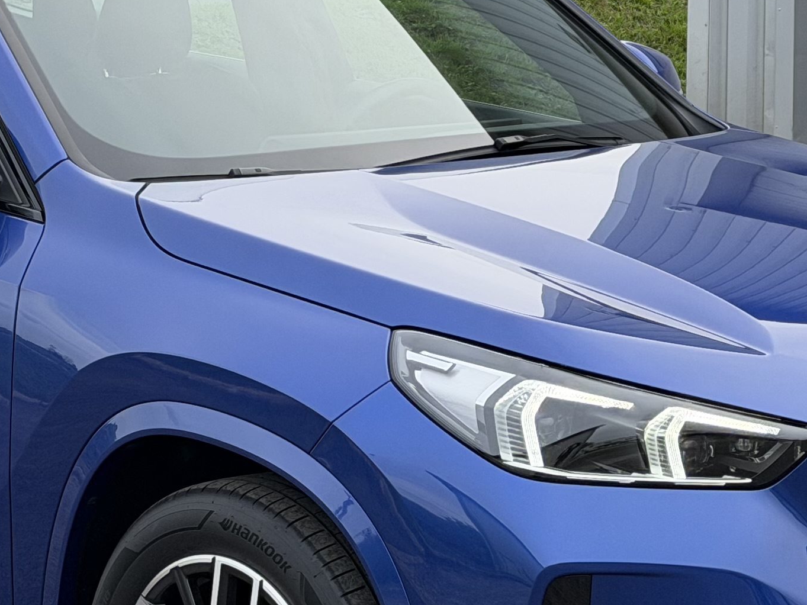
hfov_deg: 13.9
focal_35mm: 142
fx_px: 3310
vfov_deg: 10.4
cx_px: 295
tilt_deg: -7.2
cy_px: 253
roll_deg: +0.1
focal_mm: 6.76
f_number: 1.78
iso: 80
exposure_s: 1/706
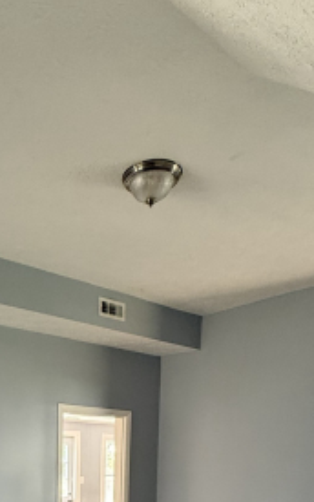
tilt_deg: -8.1
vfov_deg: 43.3
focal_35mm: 36
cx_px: 42
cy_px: 539
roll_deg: -0.5
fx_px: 493
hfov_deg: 33.8
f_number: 2.2
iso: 500
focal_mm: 2.22
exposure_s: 1/60
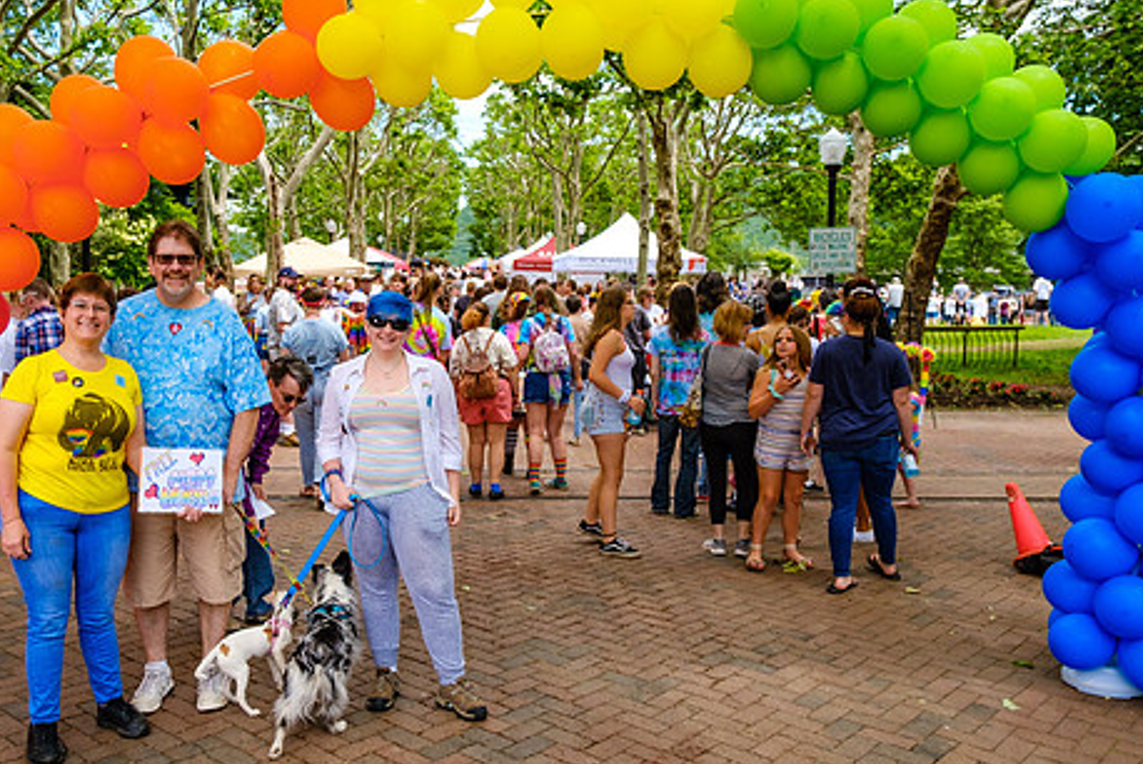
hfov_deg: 57.0
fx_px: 1048
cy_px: 390
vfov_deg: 40.0
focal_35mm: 33
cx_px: 493
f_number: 2.8
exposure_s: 1/1600
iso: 400
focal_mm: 16
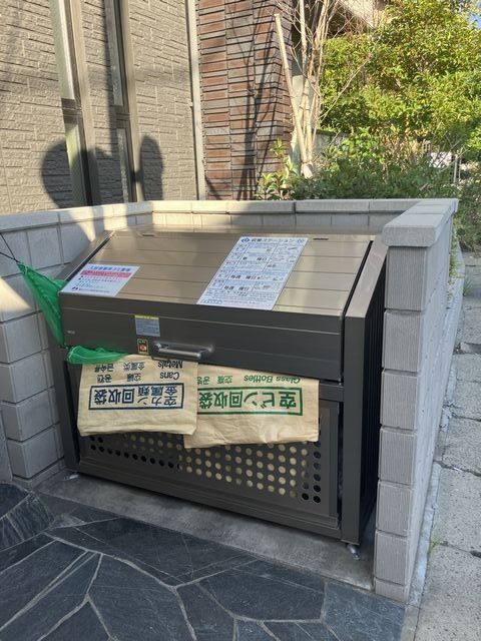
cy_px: 320
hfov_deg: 49.7
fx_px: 519
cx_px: 240
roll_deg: +1.2
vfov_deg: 63.4
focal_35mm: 28
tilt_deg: -15.5
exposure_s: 1/298
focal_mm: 3.99
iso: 32
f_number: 1.8
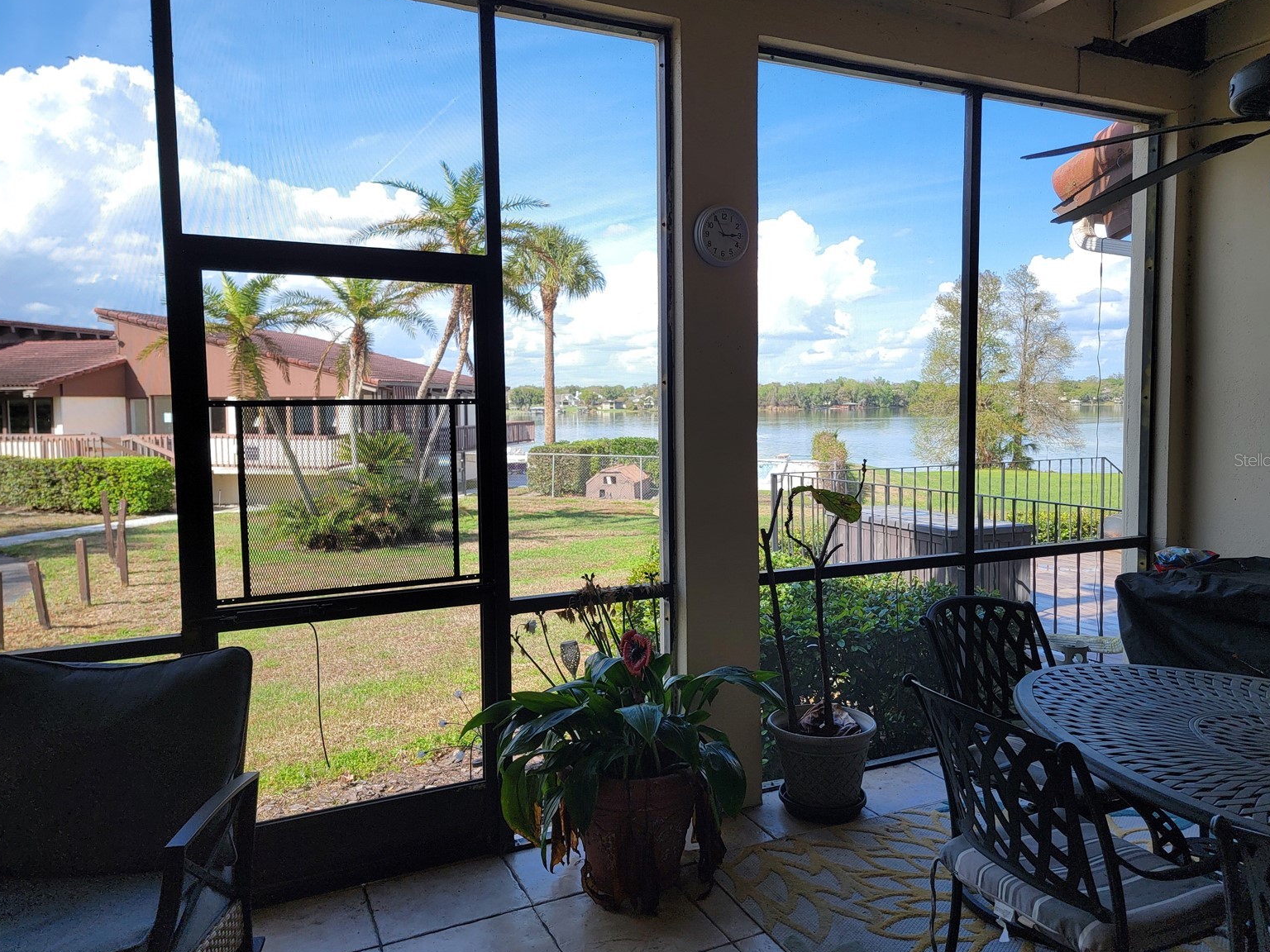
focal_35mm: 25
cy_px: 459
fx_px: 917
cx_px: 651
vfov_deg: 54.9
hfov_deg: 69.4
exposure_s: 1/262
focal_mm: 6.7
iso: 16
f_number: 1.8
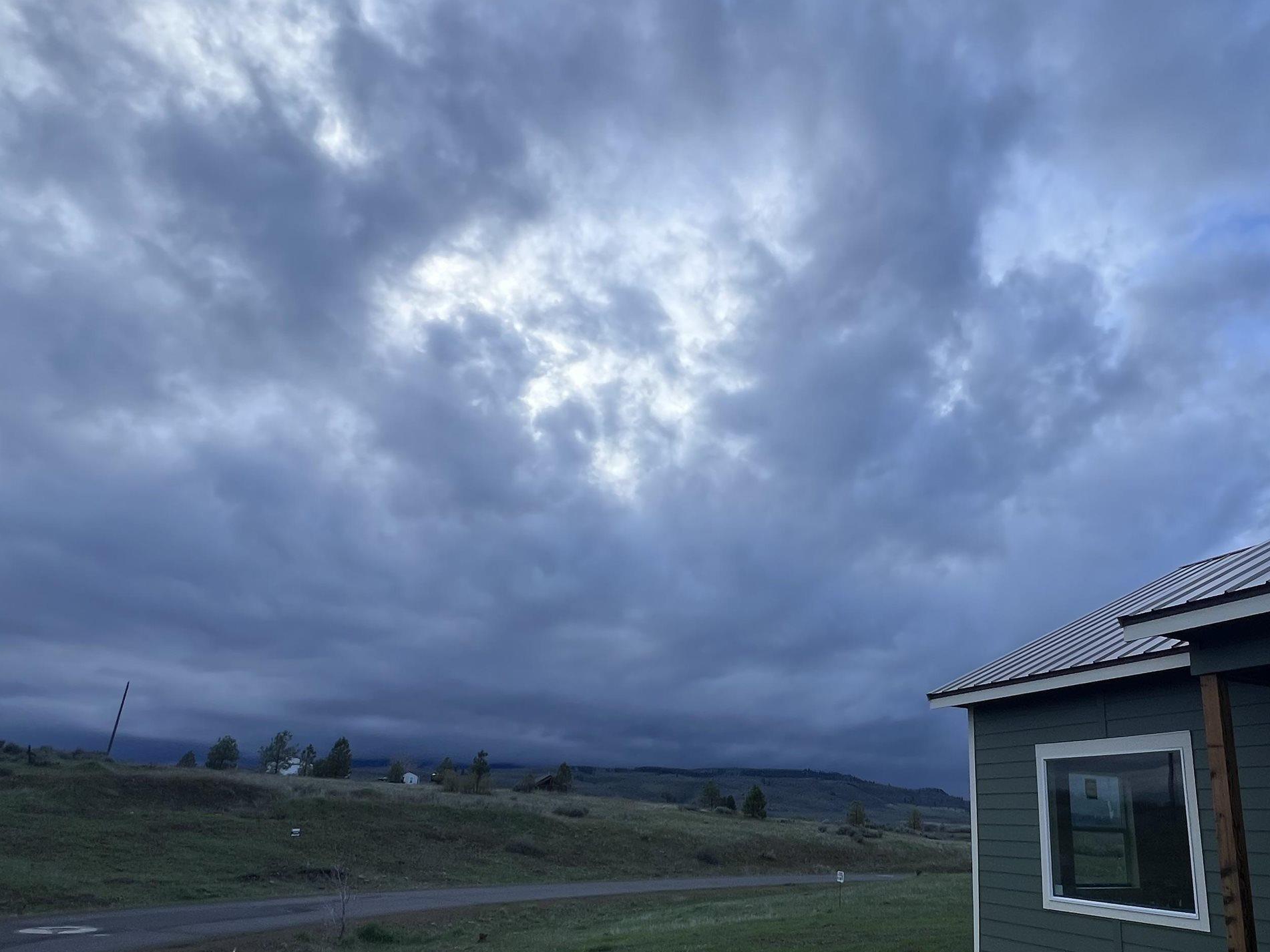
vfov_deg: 62.7
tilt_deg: +17.0
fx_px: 770
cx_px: 801
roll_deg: -1.6
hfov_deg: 77.4
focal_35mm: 21
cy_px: 587
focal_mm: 1.57
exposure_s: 1/423
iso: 32
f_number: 1.8
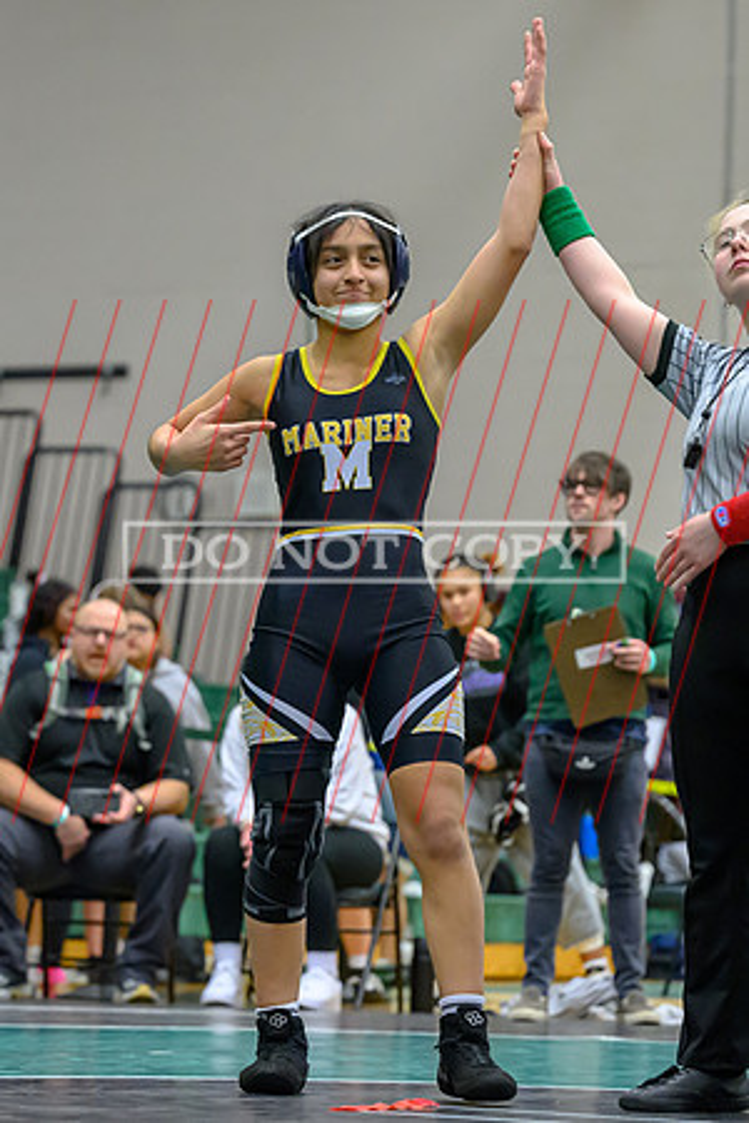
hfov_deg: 9.8
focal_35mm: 140
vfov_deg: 14.6
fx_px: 4381
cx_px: 320
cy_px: 513
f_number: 2.8
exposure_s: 1/640
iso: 5000
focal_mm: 79
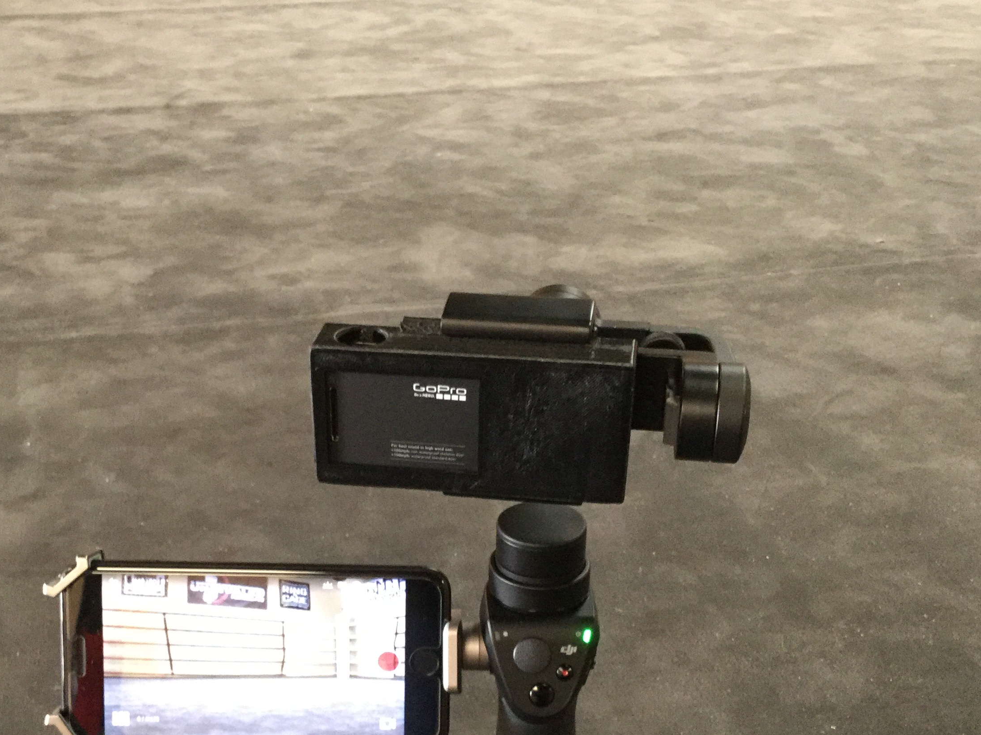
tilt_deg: -30.2
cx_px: 425
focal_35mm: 46
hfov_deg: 41.2
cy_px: 519
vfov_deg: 31.1
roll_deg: -1.1
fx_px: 1304
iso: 250
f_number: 2.4
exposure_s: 1/15
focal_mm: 3.3
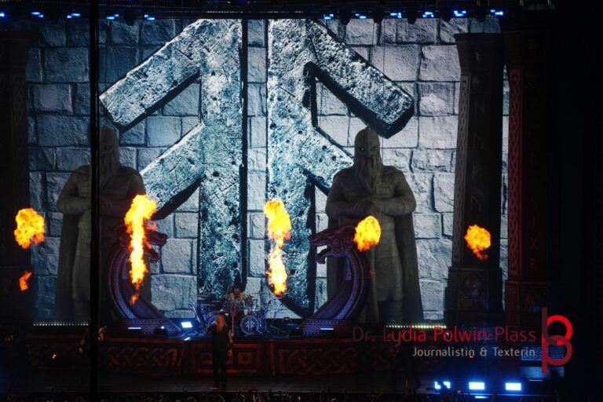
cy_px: 201
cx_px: 302
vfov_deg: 7.6
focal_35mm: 182
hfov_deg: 11.3
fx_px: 3040
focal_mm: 121
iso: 400
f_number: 5.6
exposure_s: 1/200
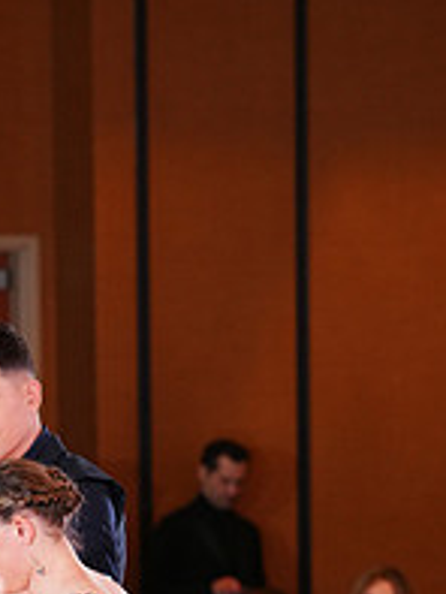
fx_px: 7001
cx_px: 101
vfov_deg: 4.8
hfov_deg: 3.6
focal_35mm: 408
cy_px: 721
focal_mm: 144
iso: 1600
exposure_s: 1/160
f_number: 4.5
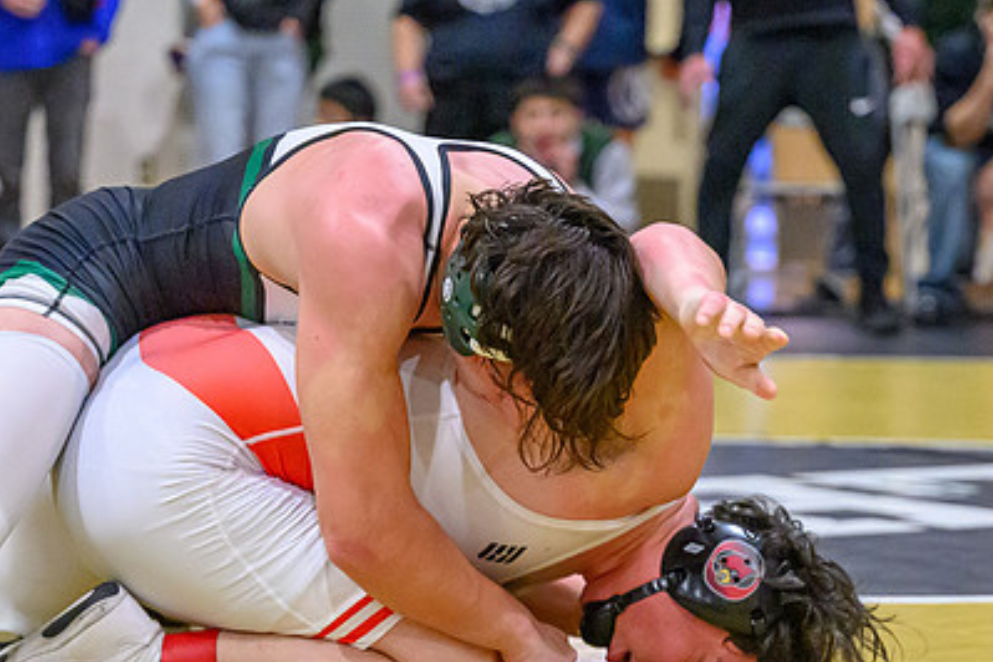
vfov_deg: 8.3
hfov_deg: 12.5
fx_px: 4523
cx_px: 590
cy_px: 592
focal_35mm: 164
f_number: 2.8
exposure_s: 1/800
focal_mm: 76
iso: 9000
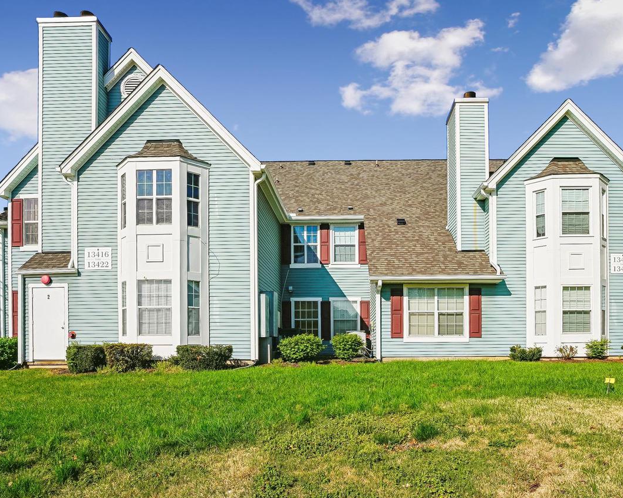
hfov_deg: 72.5
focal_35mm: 23
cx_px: 338
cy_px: 281
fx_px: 424
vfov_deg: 60.6
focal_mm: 18
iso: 100
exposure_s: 1/250
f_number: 10
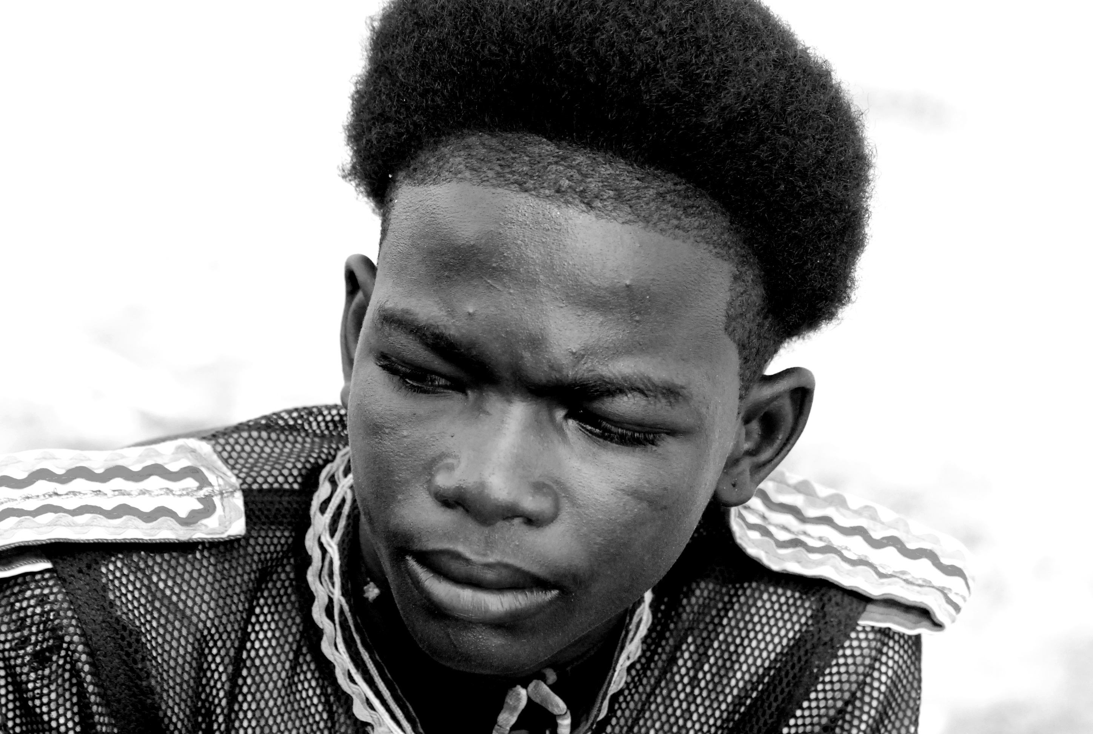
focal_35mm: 142
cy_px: 367
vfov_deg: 9.7
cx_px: 546
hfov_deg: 14.4
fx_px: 4335
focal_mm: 95
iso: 1000
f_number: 7.1
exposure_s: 1/800
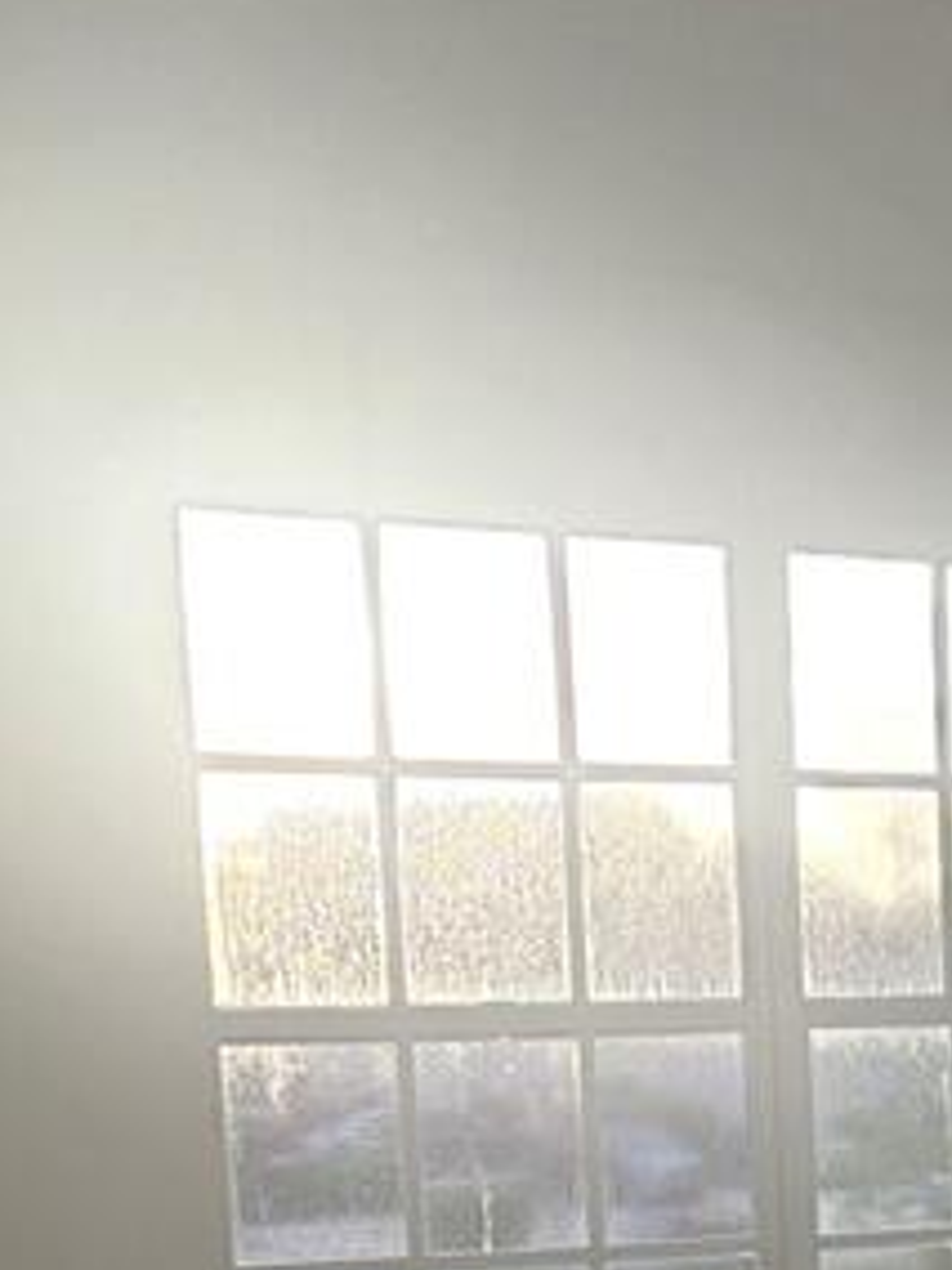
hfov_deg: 24.6
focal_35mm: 55
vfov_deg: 32.0
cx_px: 1068
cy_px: 1292
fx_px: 2017
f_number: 2.2
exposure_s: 1/192
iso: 50
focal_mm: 2.2
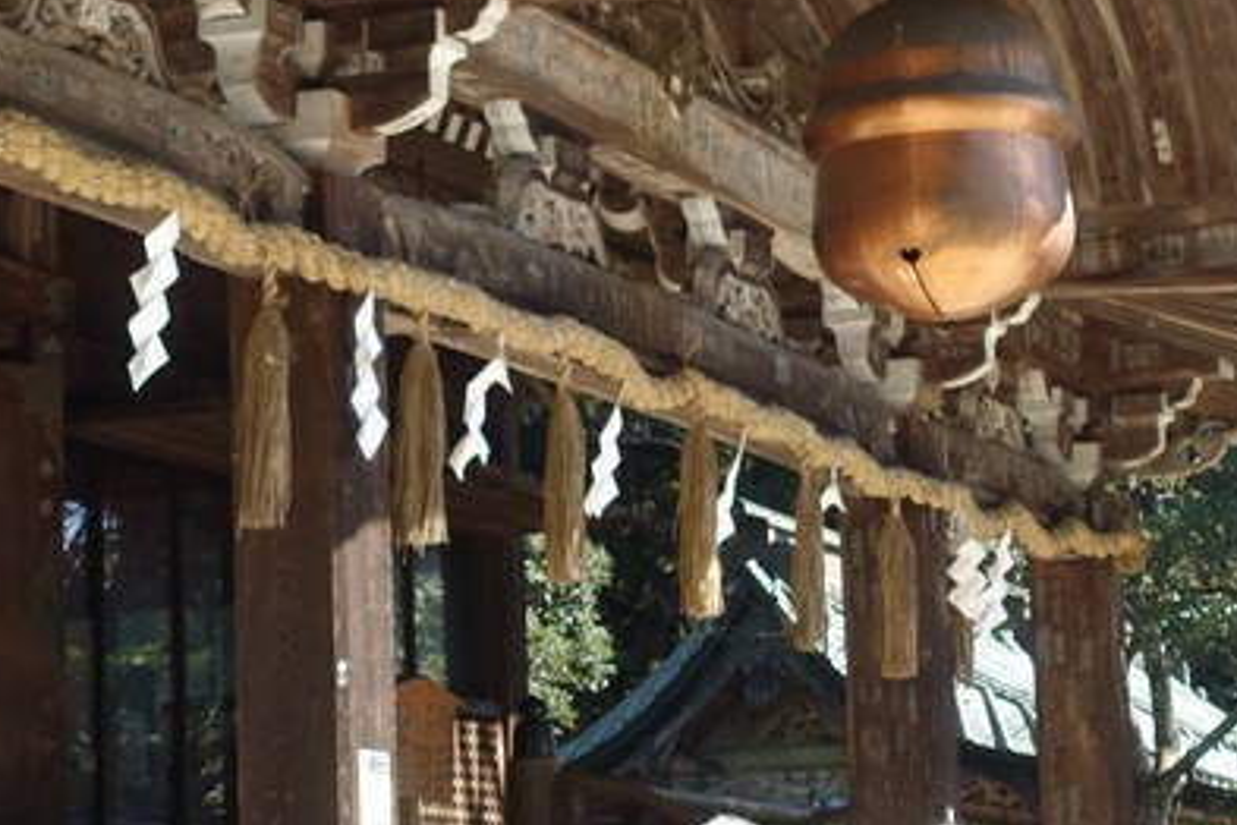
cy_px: 428
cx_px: 76
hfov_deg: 17.3
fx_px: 3986
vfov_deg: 11.8
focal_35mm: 116
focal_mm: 14.1
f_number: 4
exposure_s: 1/200
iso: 125
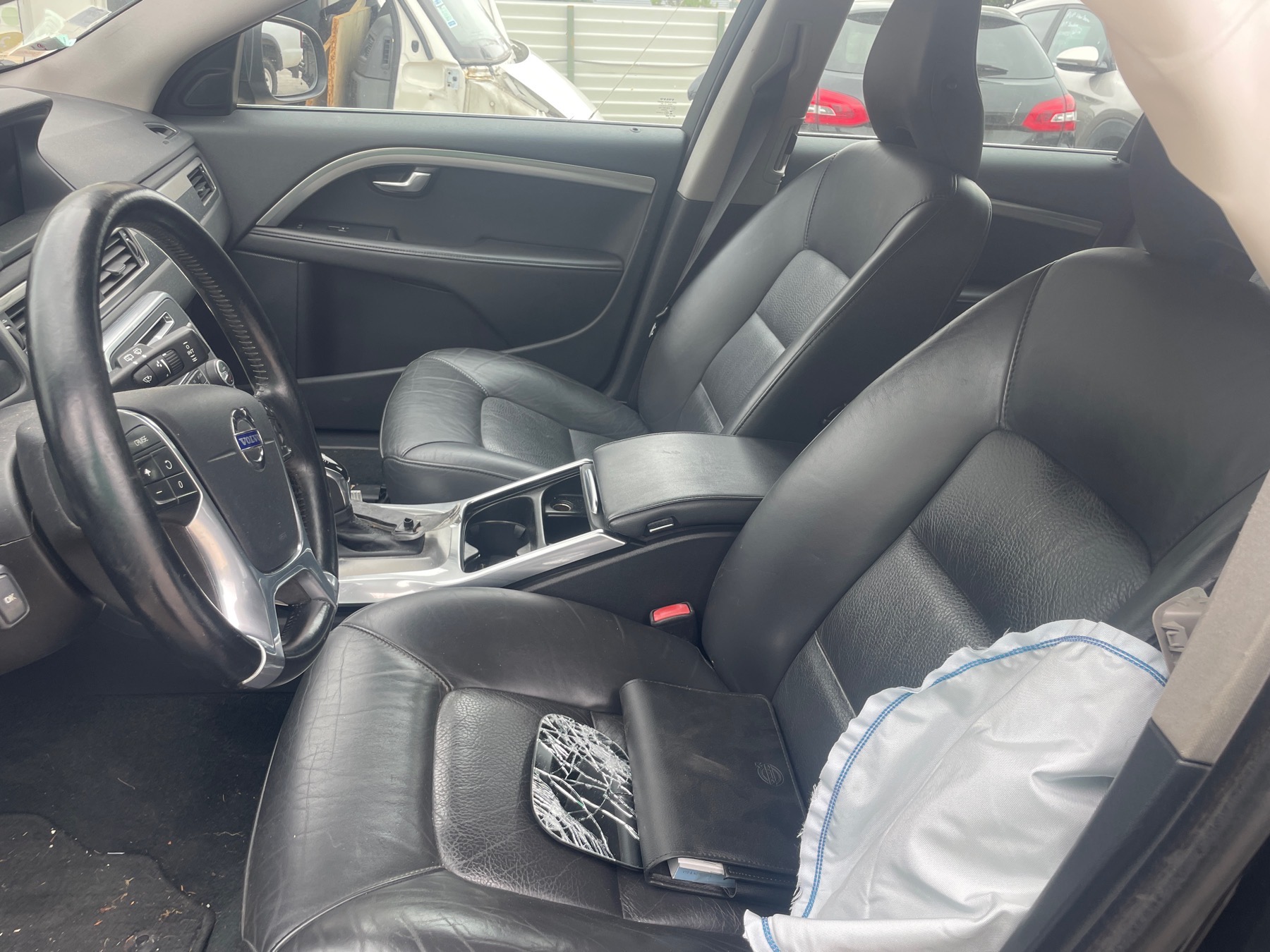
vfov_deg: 53.1
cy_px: 476
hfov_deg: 67.3
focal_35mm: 26
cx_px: 635
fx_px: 954
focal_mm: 4.2
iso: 32
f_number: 1.6
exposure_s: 1/202
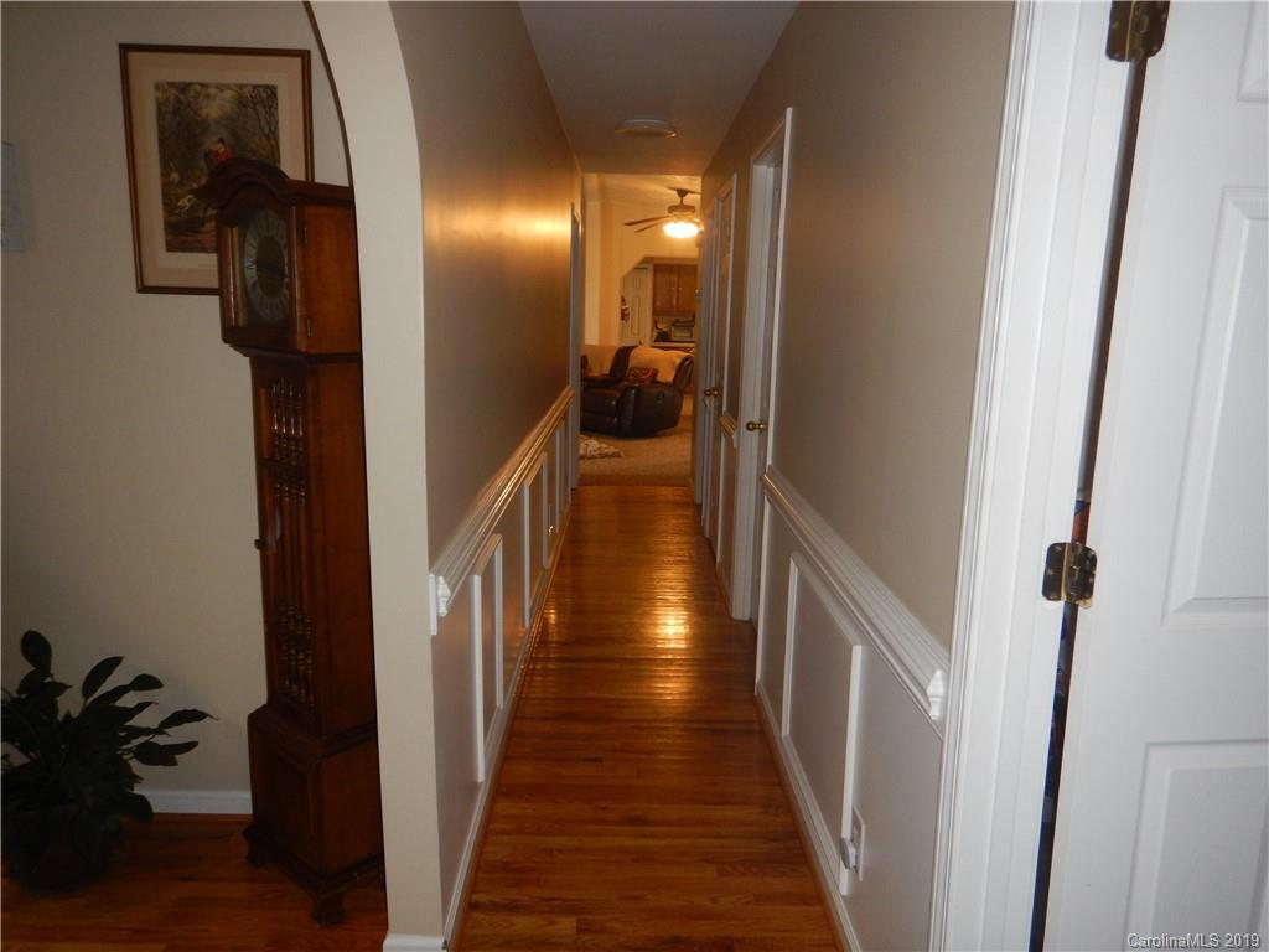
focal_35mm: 24
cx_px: 634
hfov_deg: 71.6
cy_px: 476
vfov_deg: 56.8
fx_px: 880
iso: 200
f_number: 2.8
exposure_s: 1/30
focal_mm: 4.3
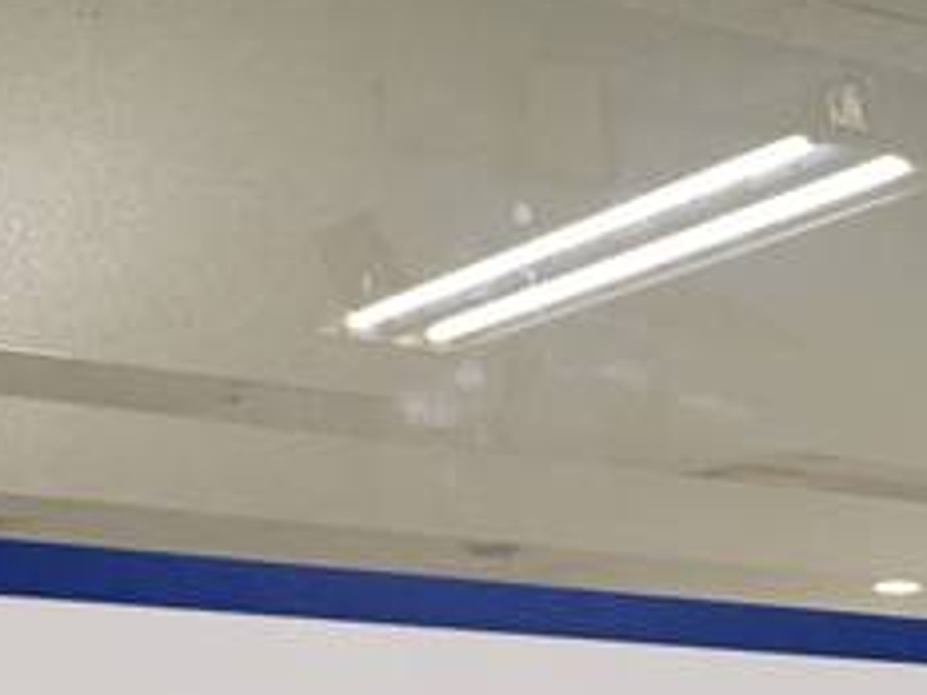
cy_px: 739
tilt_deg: +3.0
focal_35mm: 85
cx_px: 440
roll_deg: -1.6
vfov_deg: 16.9
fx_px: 2276
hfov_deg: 23.0
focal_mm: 4.15
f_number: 2.2
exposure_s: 1/30
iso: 125
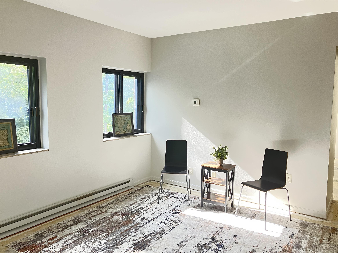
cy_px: 126
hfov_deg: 63.4
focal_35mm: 28
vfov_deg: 49.7
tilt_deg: -5.0
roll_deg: +0.4
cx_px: 169
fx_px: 273
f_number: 1.8
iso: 125
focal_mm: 3.99
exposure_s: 1/60
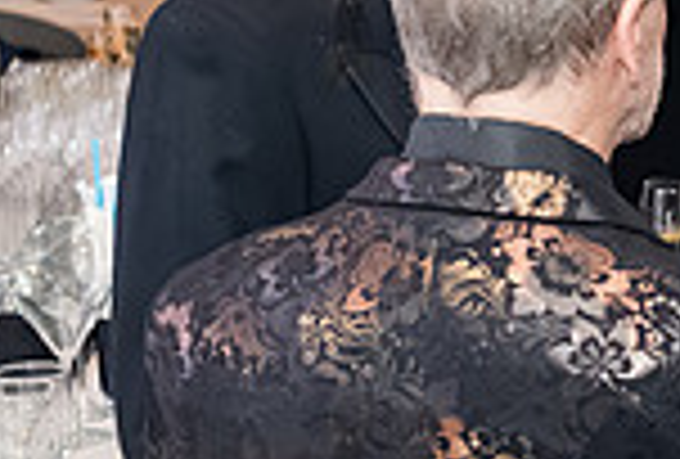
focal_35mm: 169
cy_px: 364
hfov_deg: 11.4
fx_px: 3205
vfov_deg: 8.2
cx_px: 1155
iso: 8000
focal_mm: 35
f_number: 5
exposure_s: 1/400
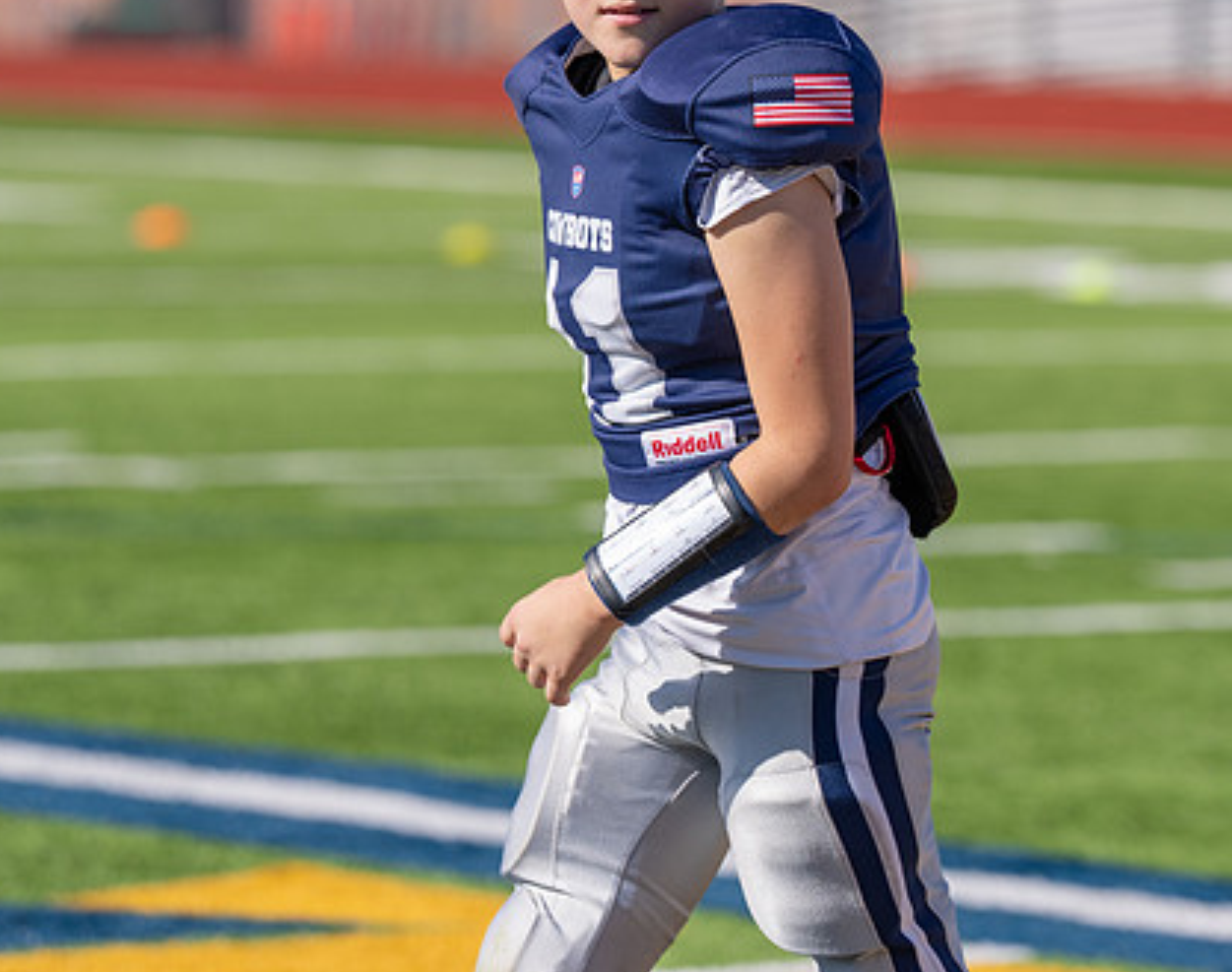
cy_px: 250
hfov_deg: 7.1
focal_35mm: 272
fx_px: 9865
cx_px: 769
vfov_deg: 5.6
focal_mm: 147
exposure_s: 1/1250
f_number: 3.5
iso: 100
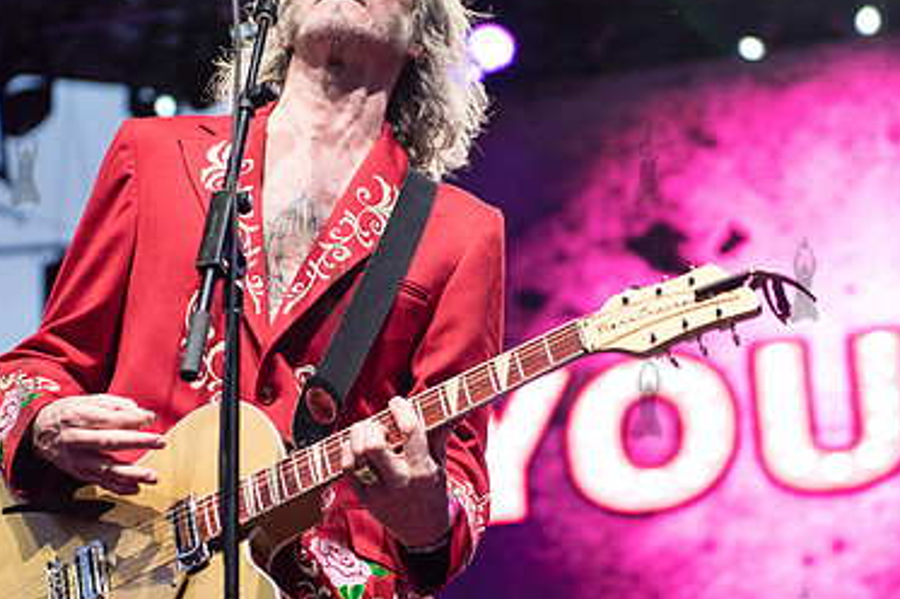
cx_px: 335
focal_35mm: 109
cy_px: 279
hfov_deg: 18.7
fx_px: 2723
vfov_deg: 12.5
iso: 1600
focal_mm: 70
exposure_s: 1/400
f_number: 3.2
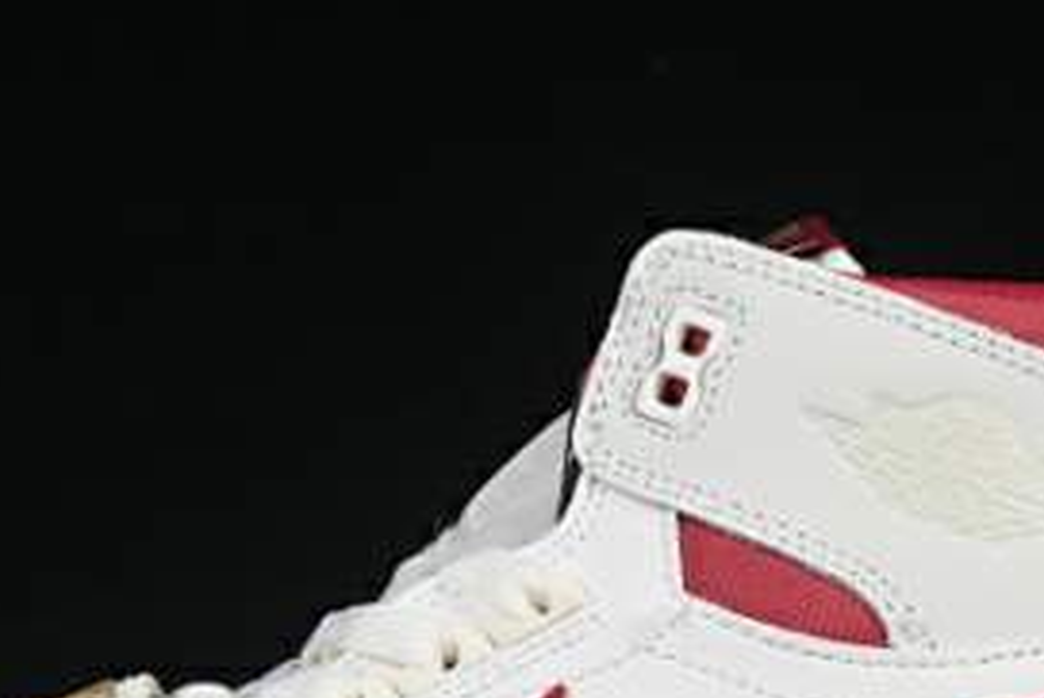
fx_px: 5835
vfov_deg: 6.8
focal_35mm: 201
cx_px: 449
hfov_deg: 10.2
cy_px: 675
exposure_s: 1/80
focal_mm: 50
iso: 160
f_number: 8
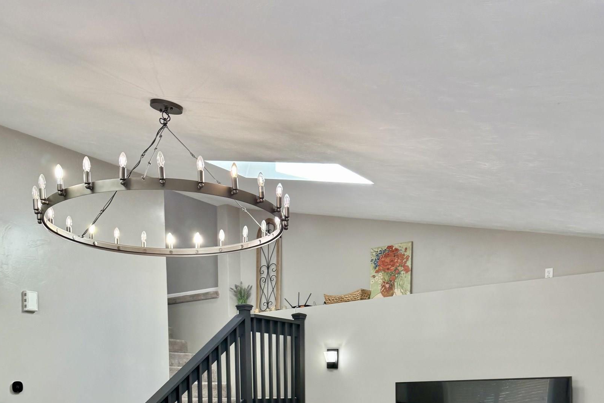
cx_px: 287
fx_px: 604
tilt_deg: -0.2
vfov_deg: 33.2
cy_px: 418
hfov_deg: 53.1
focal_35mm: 36
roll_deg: -0.2
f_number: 1.78
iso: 160
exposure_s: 1/134
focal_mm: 6.76
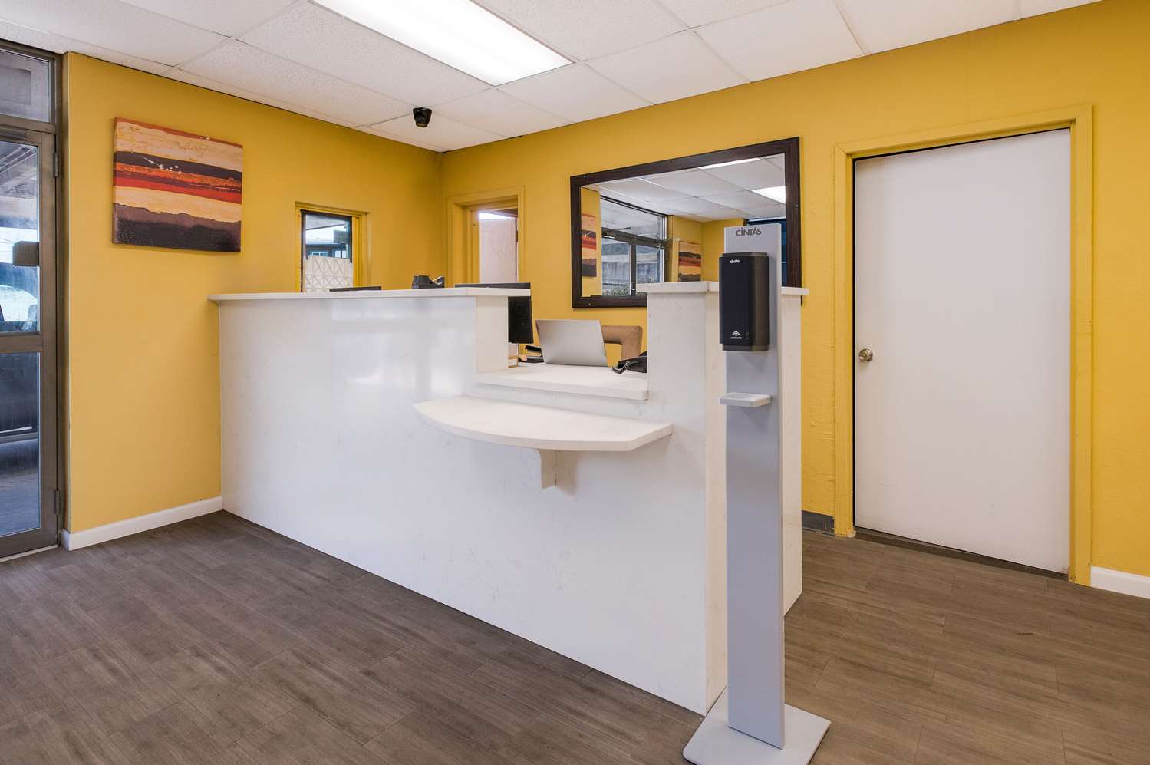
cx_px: 575
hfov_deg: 93.3
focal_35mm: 17
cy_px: 382
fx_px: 543
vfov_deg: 70.4
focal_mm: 17
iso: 800
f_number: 8
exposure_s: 1/25
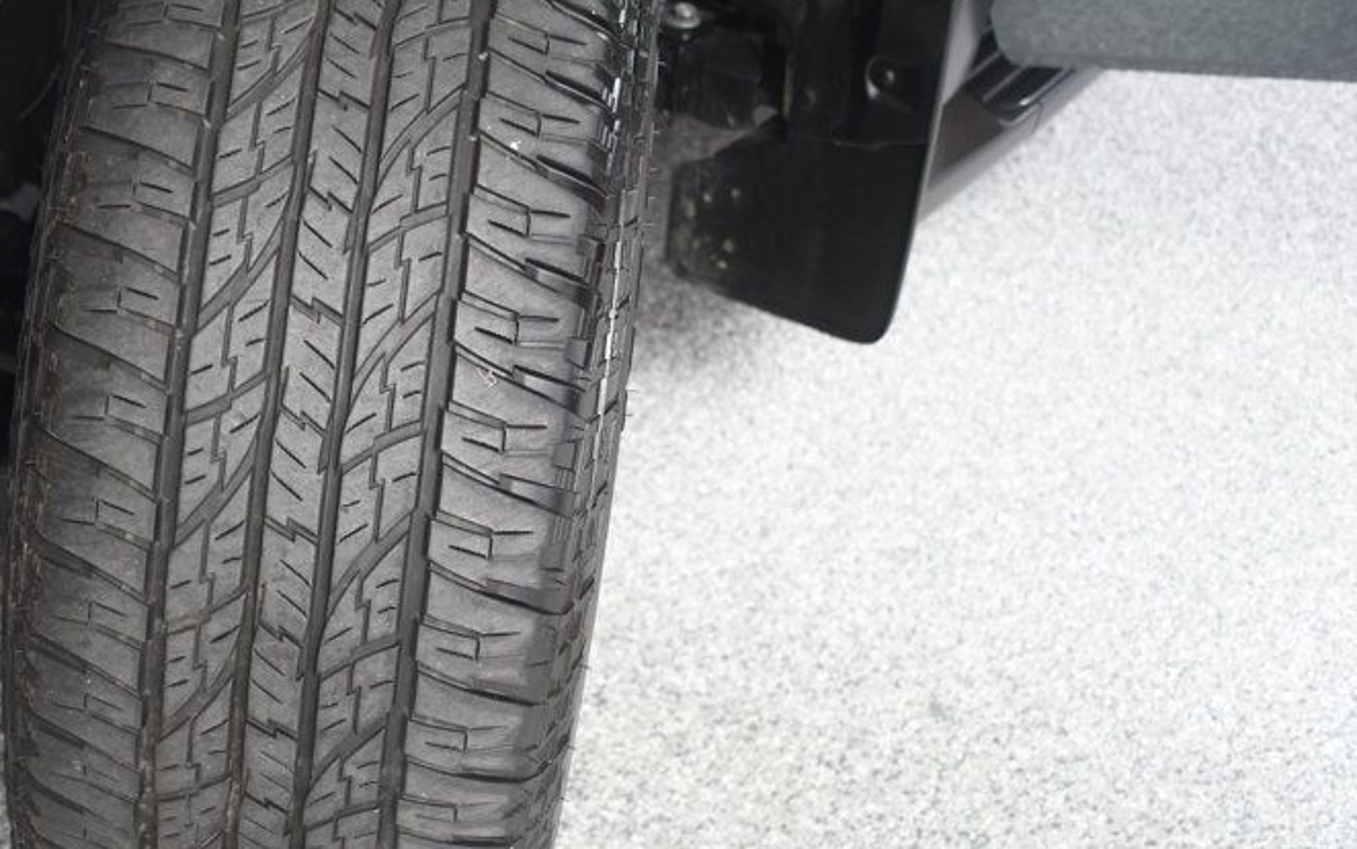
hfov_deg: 38.1
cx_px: 373
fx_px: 1923
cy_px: 390
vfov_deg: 24.9
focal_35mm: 52
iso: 100
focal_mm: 22
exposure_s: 1/160
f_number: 3.5
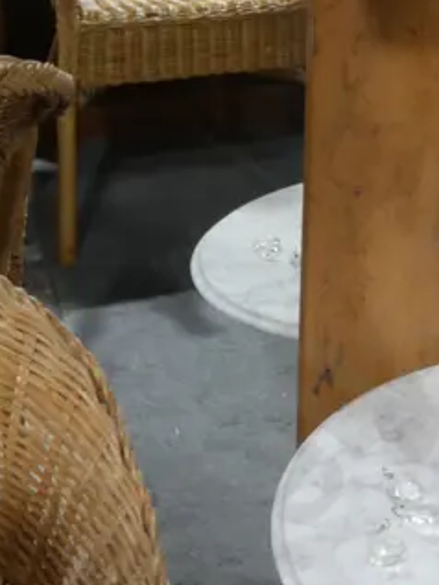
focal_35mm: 97
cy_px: 185
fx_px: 1639
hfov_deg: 14.8
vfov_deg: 20.1
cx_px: 516
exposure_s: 1/60
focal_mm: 15
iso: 400
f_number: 3.6
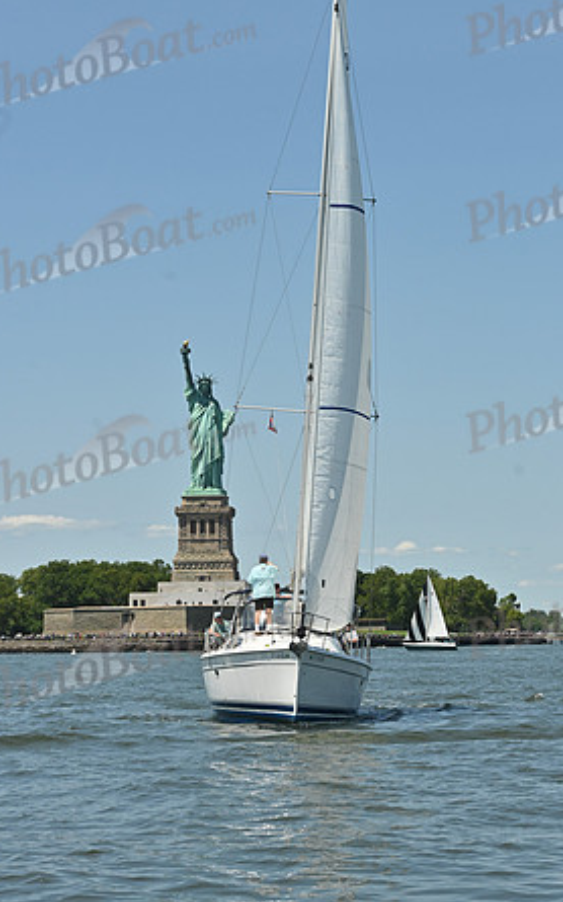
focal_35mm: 93
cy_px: 324
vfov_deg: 22.3
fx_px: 2284
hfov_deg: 14.0
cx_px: 361
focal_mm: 70
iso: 320
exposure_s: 1/1600
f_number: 9
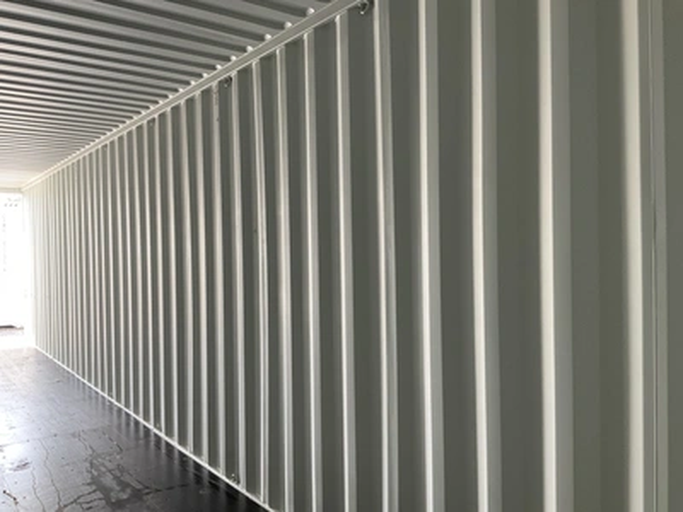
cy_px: 256
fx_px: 572
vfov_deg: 48.2
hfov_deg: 61.7
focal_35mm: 29
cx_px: 342
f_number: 1.8
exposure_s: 1/73
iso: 64
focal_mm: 3
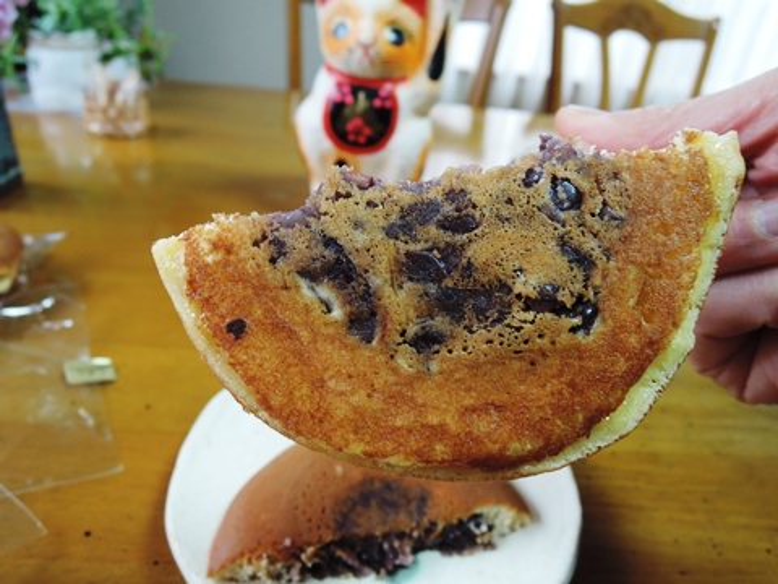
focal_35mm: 24
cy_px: 292
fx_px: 539
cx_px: 389
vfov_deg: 56.8
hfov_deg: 71.6
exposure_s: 1/30
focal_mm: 5.1
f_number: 2.8
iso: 320
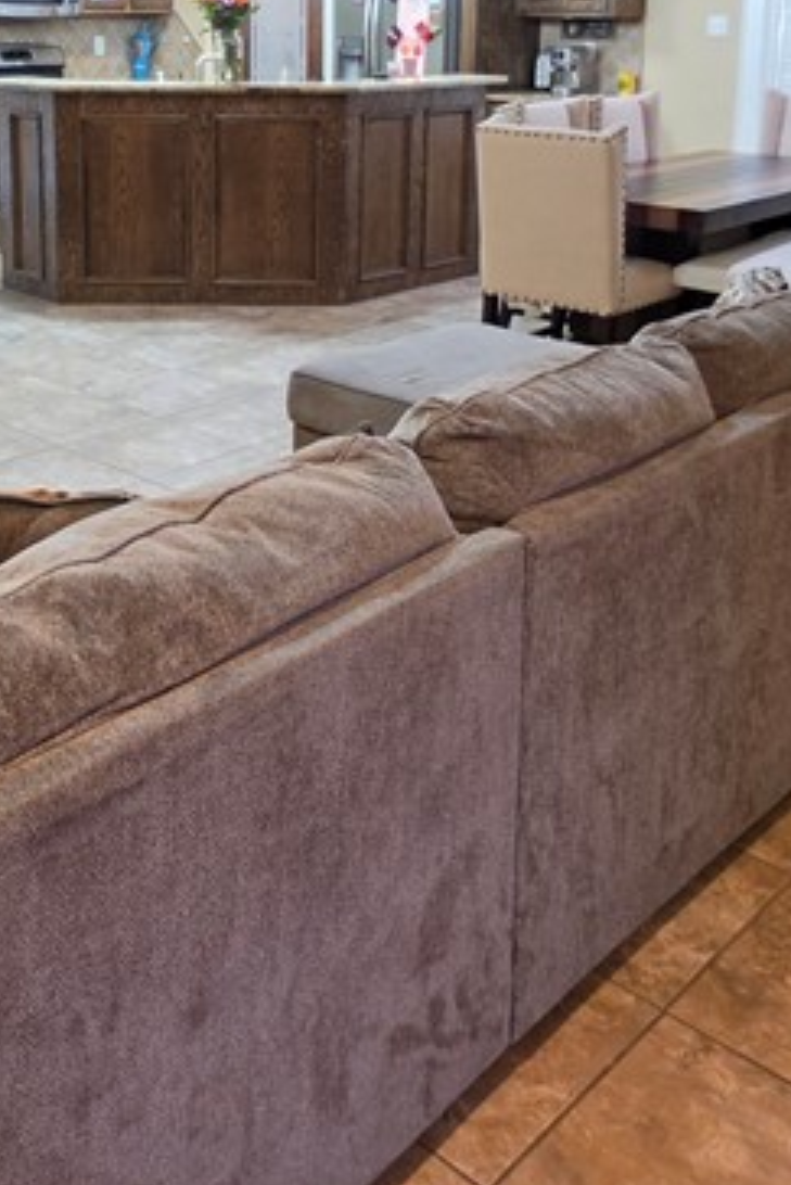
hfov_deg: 34.7
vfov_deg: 47.9
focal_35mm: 38
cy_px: 241
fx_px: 1251
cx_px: 247
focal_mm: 2.2
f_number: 1.9
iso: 400
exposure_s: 1/60
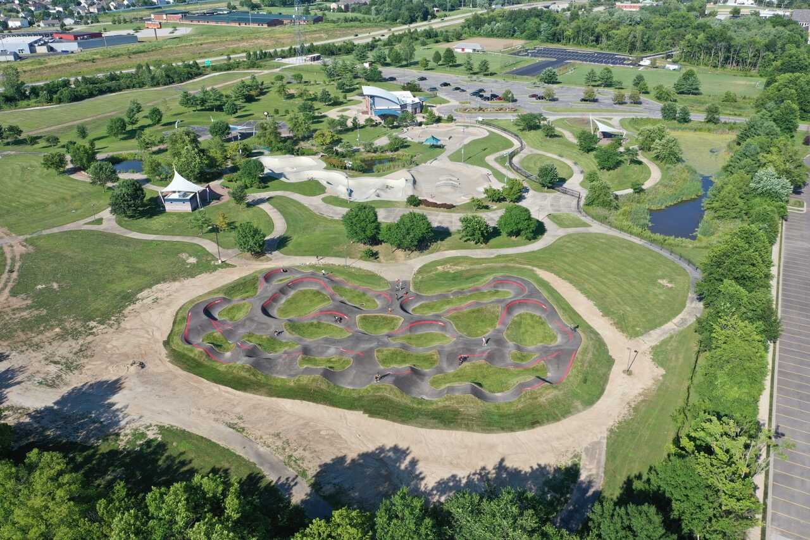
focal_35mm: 28
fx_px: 630
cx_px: 405
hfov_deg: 65.5
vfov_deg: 46.4
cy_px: 270
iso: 100
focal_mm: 10.26
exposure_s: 1/320
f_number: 5.6
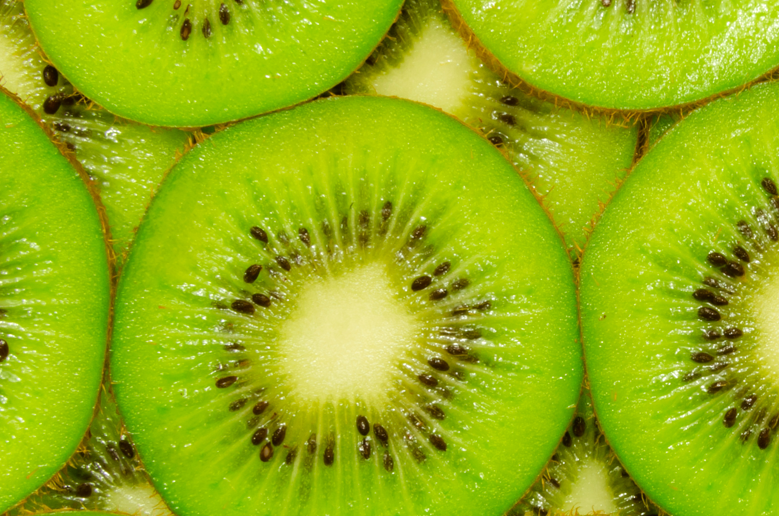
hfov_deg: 10.2
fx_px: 4340
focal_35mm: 201
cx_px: 686
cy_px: 402
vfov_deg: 6.8
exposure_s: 10
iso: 100
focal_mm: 50
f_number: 20
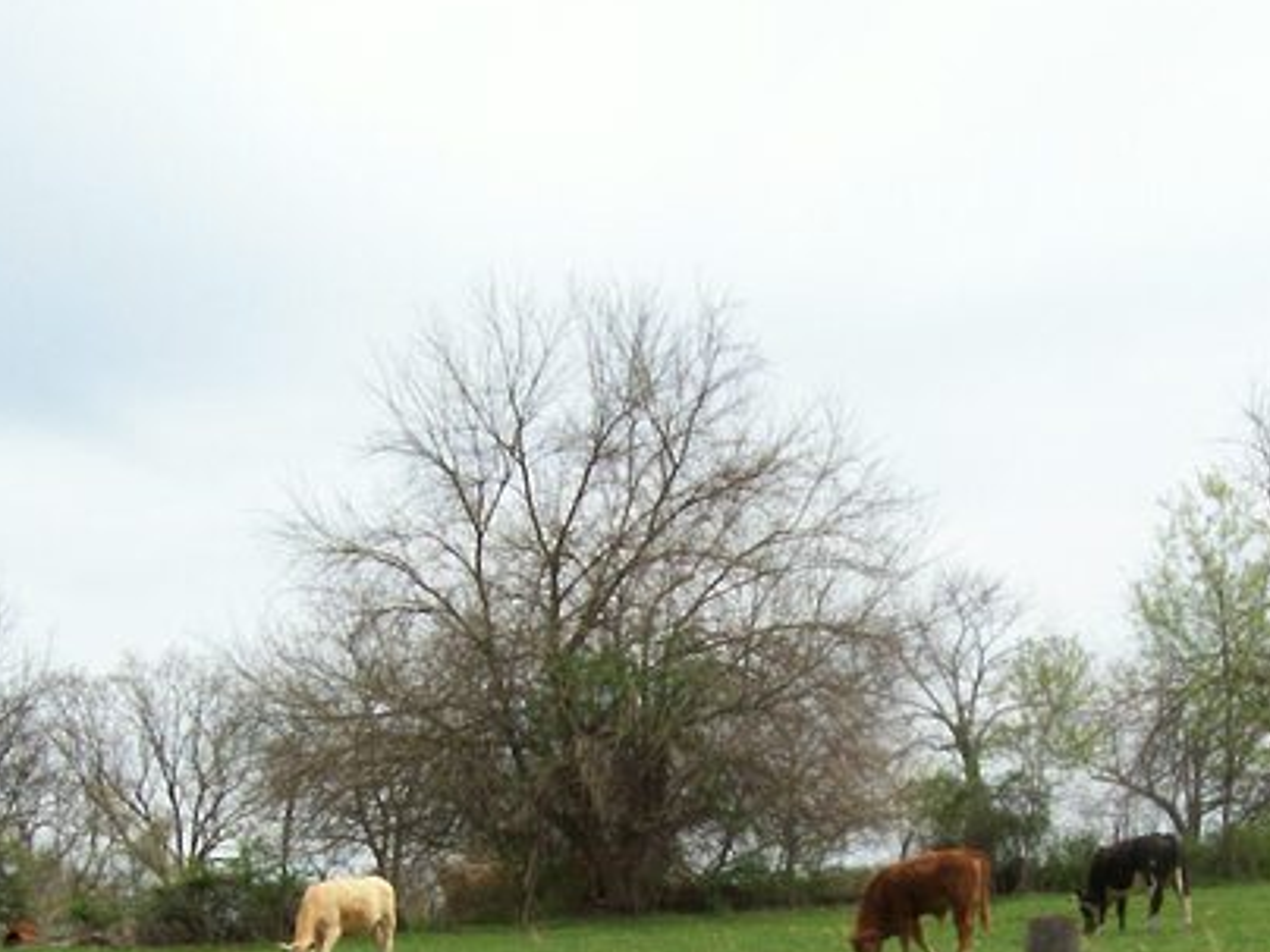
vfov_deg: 20.5
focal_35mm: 70
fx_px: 2568
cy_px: 911
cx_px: 789
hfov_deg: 27.7
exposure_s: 1/423
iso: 80
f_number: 5.1
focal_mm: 5.6
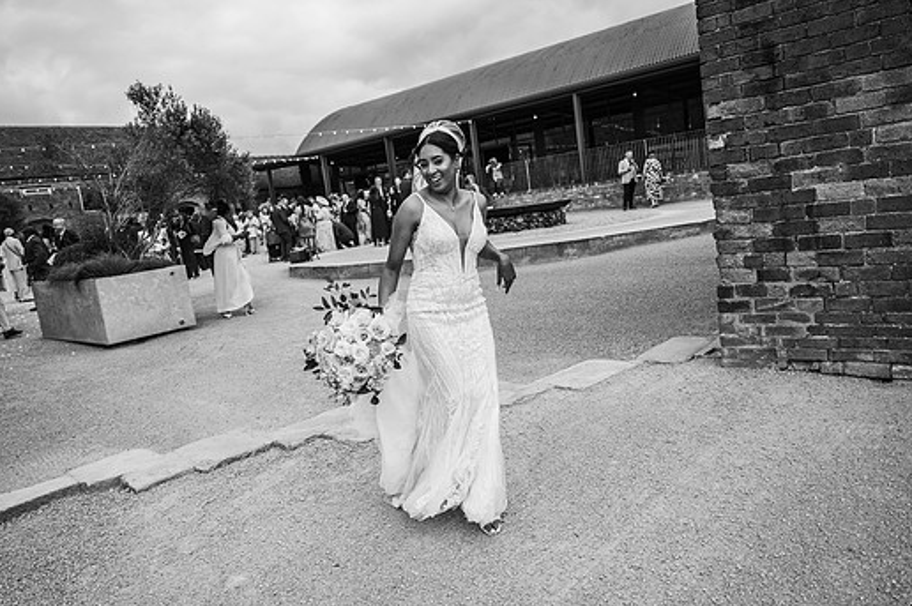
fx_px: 683
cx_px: 460
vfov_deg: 47.8
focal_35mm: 27
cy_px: 299
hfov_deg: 67.4
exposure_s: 1/1000
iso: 100
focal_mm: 24
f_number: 3.5
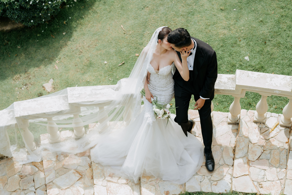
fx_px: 689
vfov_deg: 16.1
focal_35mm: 85
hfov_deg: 23.9
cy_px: 98
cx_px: 146
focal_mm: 85
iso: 100
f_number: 2.5
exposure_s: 1/800
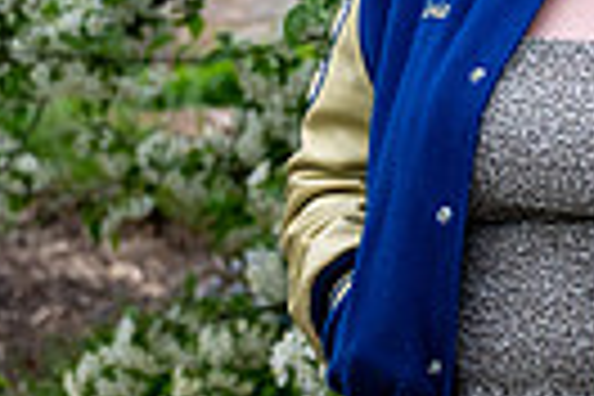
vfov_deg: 4.2
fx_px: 5445
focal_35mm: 330
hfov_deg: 6.2
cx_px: 585
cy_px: -56
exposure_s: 1/500
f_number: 2.8
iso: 250
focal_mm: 50
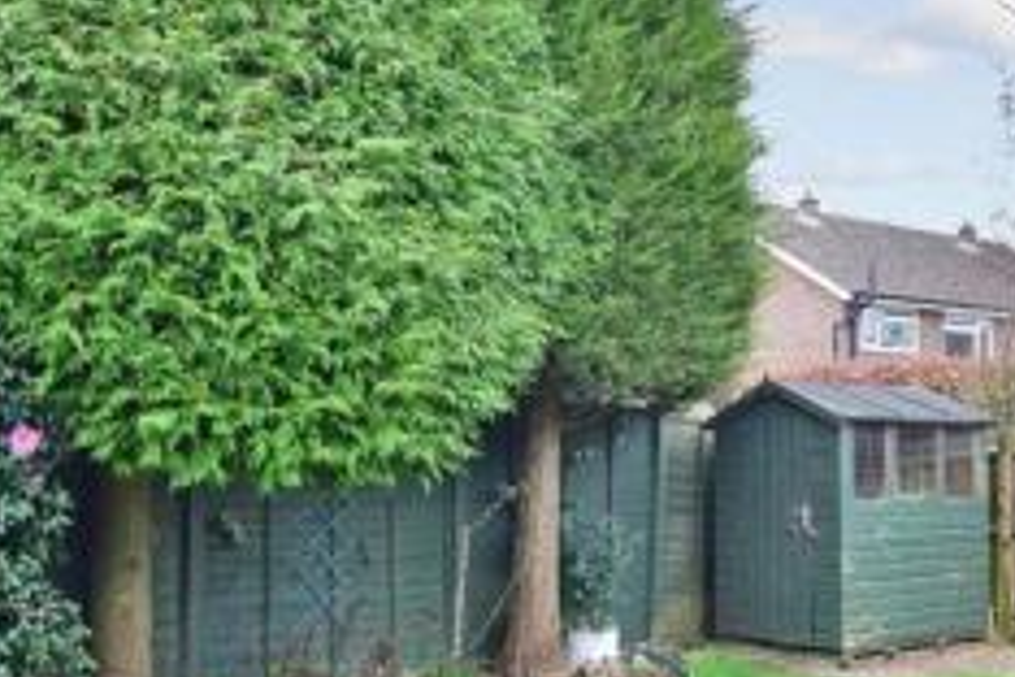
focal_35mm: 42
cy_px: 427
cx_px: 508
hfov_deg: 46.4
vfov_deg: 31.7
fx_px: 1184
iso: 400
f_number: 9
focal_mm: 10
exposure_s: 1/40
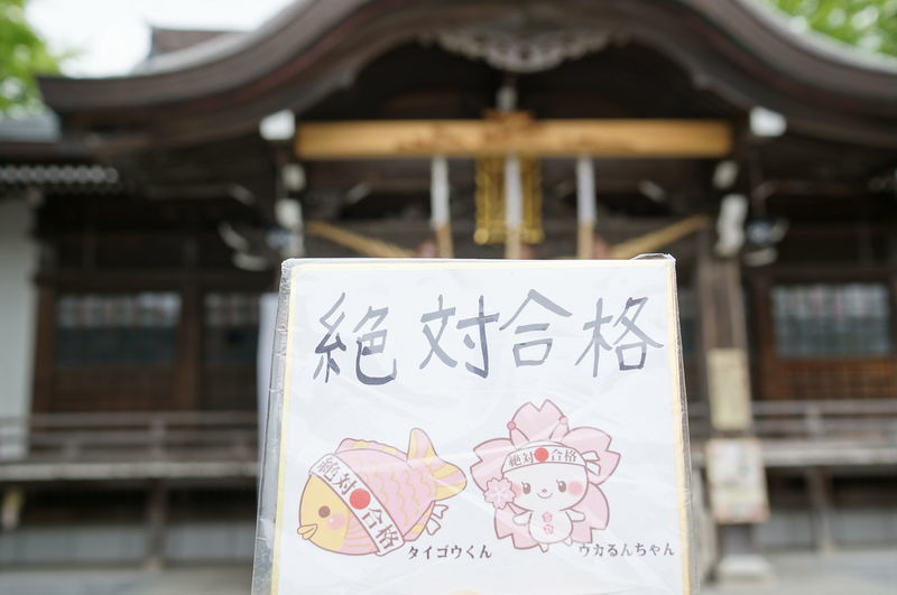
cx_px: 448
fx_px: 896
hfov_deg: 53.2
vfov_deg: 36.8
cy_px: 298
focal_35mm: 36
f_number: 4
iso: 100
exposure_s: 1/160
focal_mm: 24
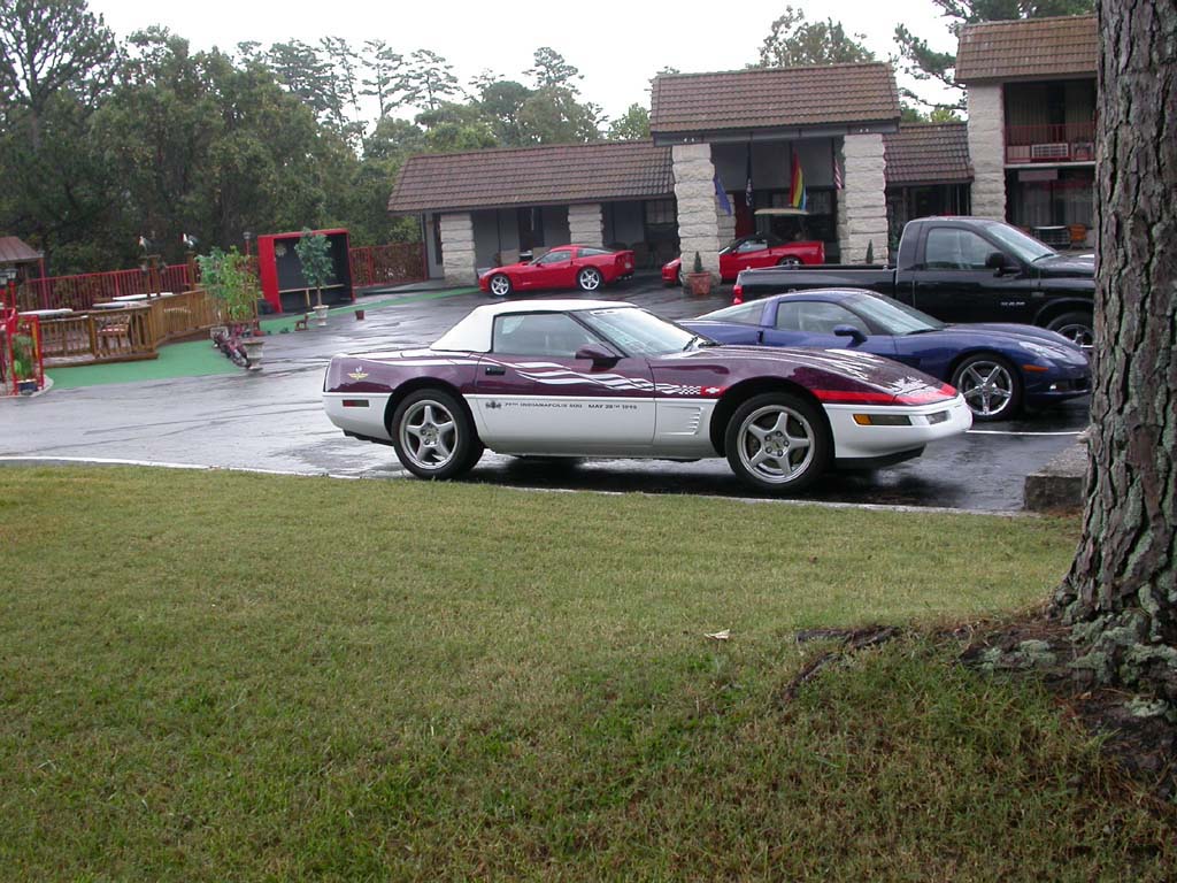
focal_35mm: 38
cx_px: 588
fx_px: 1292
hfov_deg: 49.0
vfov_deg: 37.7
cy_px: 442
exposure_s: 1/97.6
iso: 100
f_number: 3.7
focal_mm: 7.85
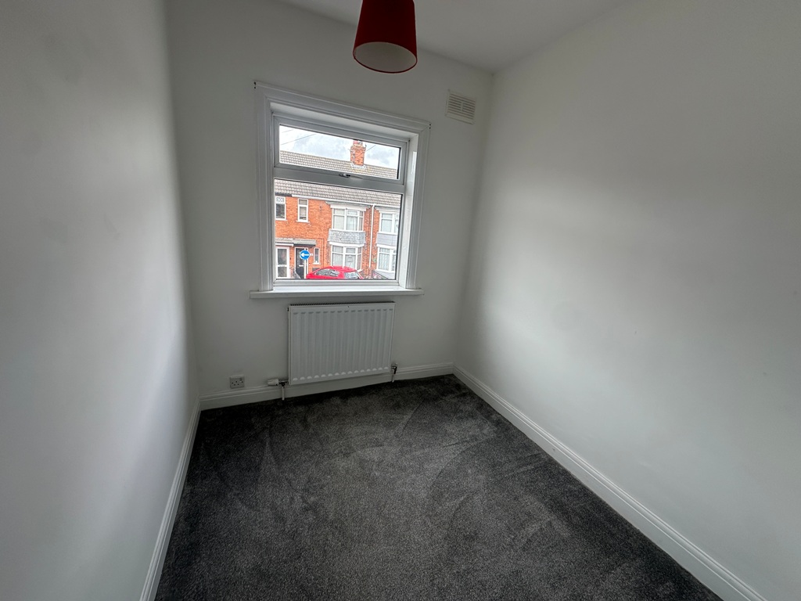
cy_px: 300
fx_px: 324
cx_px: 400
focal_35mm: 14
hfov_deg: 102.1
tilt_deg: -13.5
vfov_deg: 85.7
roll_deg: -4.5
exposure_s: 1/245
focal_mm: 2.22
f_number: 2.2
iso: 40
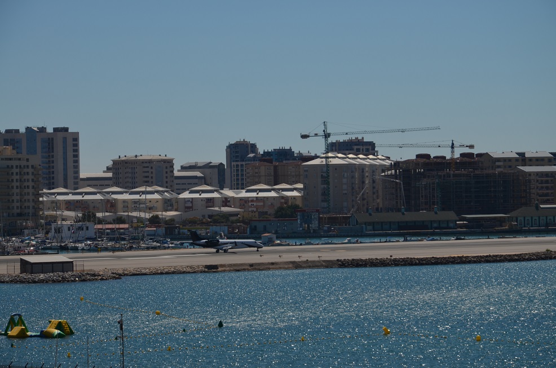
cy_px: 184
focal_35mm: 158
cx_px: 278
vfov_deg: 8.7
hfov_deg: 13.1
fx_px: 2427
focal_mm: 105
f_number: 8
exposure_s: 1/250
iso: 100
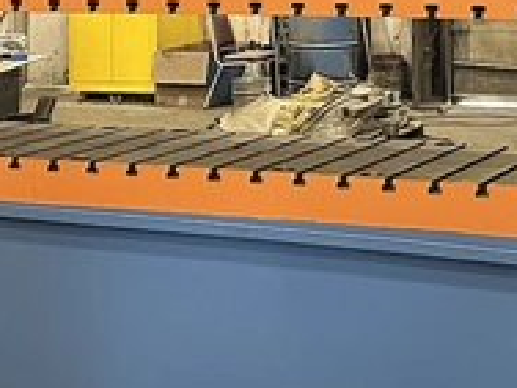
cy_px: -191
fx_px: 1553
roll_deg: -0.1
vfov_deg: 13.4
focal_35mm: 104
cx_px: 388
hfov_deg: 18.8
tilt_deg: +2.0
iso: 400
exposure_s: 1/60
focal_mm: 5.7
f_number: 1.5
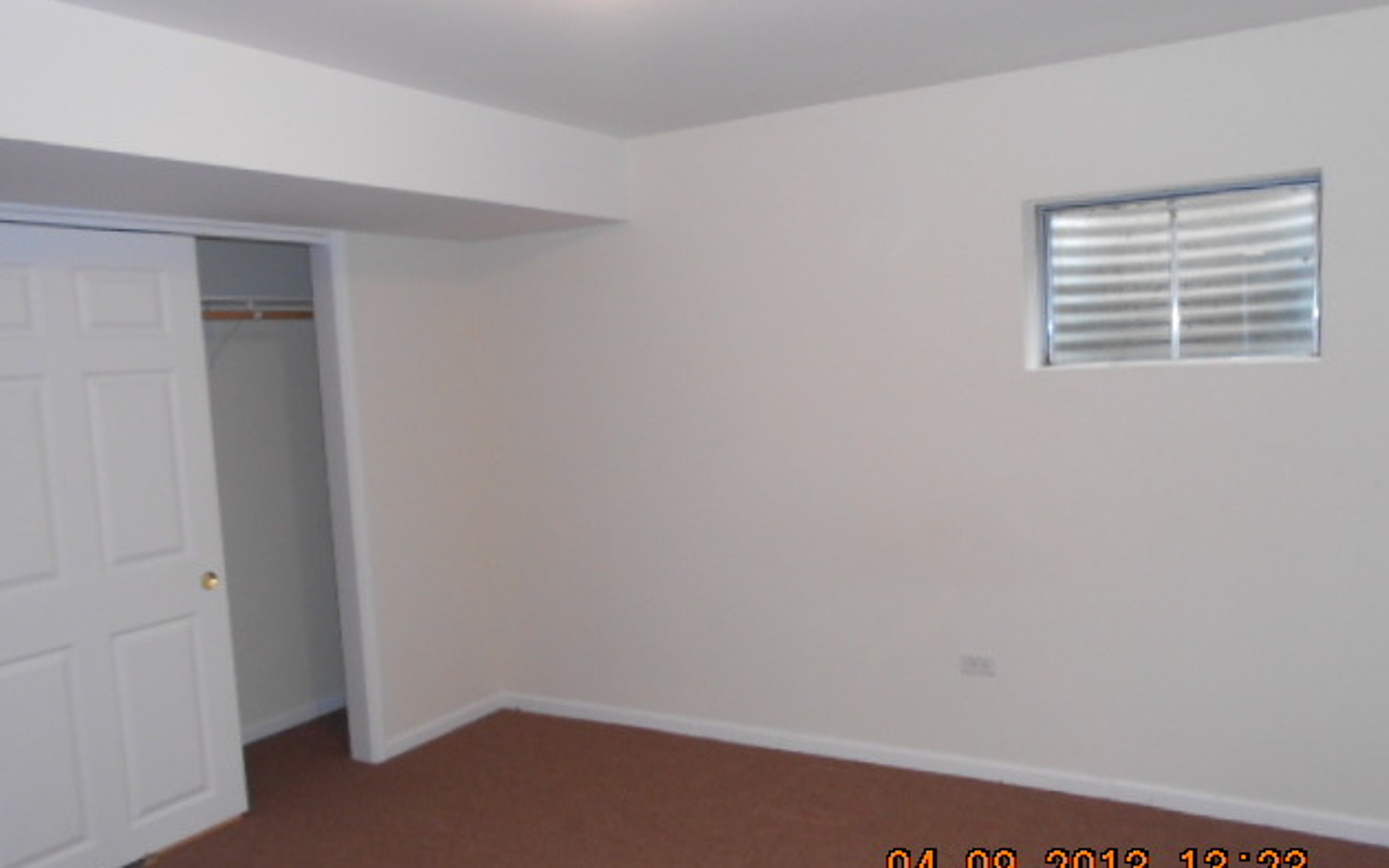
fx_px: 1060
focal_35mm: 28
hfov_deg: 66.5
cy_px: 454
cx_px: 686
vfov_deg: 44.5
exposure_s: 1/25
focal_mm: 4.6
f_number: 3.5
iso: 200
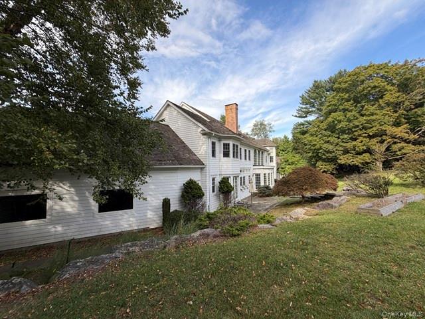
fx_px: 172
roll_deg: +2.3
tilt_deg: +3.1
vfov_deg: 85.7
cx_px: 212
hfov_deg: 102.1
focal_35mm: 14
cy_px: 160
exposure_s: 1/569
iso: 40
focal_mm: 2.22
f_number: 2.2
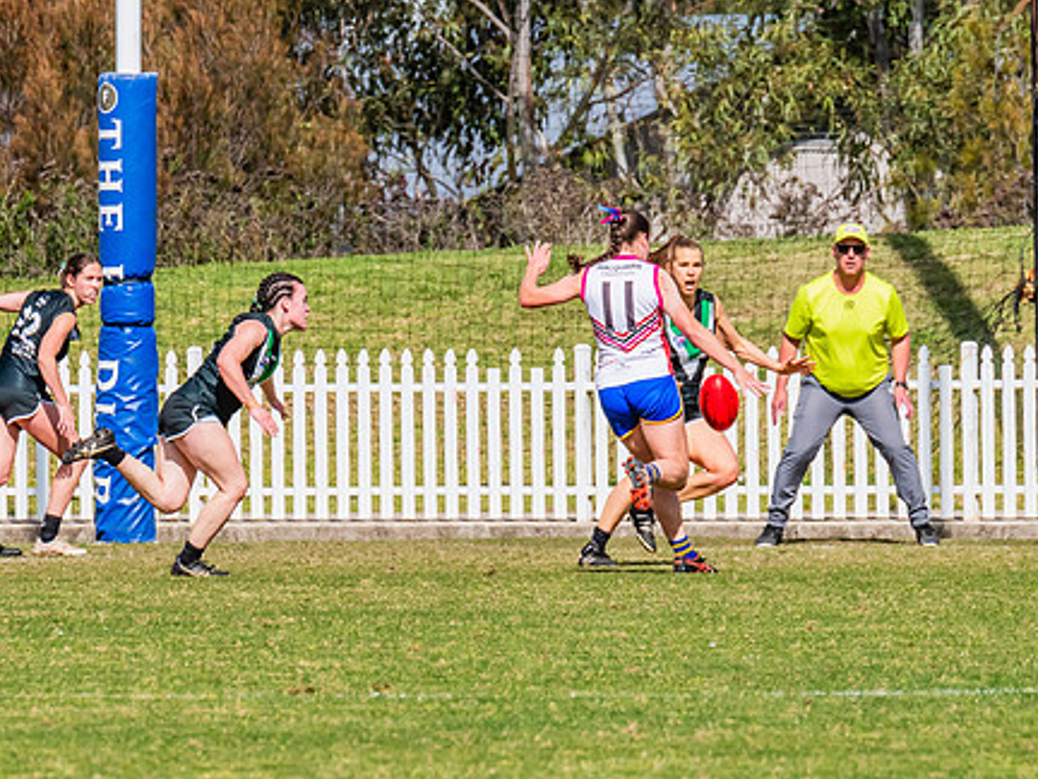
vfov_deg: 1.9
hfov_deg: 2.5
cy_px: 392
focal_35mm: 785
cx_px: 632
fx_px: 23539
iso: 800
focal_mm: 420
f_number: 16
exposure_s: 1/1250
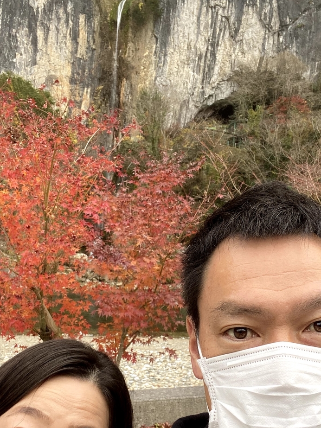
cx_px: 184
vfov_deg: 47.7
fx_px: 482
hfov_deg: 36.7
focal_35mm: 39
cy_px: 250
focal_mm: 2.71
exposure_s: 1/515
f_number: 2.2
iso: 25
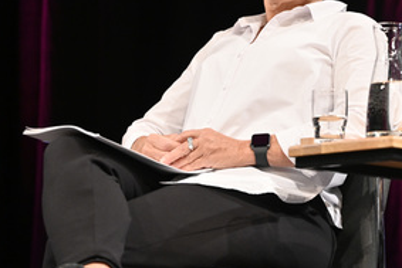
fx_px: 2134
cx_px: 282
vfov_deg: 7.2
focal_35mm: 191
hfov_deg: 10.7
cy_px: 68
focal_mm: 120
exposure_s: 1/320
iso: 1600
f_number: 2.8
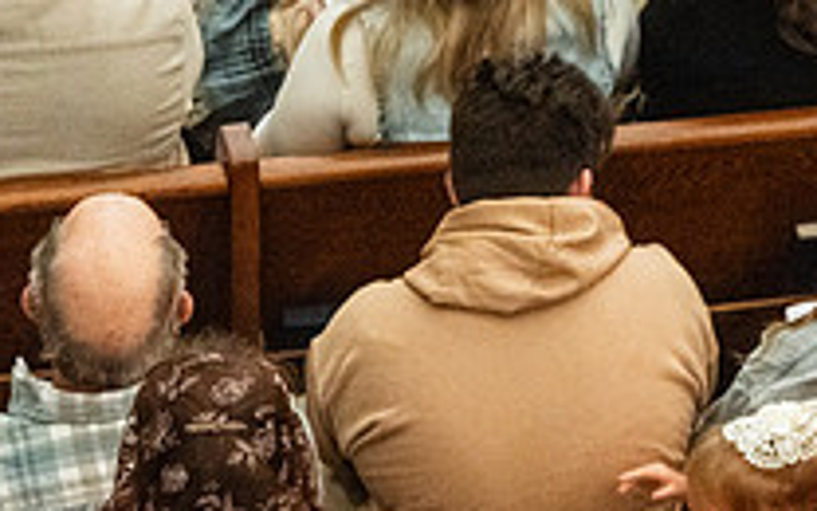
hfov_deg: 10.4
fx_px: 4498
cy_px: 635
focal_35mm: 202
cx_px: 617
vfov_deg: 6.5
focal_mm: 71
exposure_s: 1/60
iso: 5000
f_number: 6.3
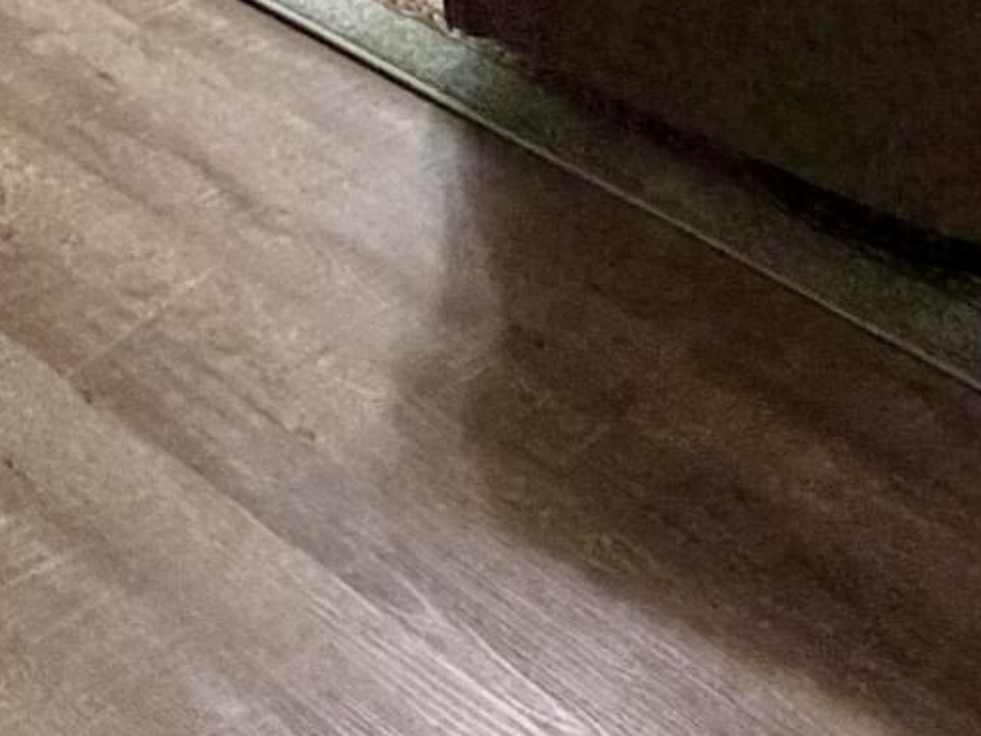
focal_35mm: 82
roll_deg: +0.9
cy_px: -1071
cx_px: 684
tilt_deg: -6.8
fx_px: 2324
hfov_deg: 23.7
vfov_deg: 13.1
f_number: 2.2
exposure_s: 1/60
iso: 400
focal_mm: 2.22
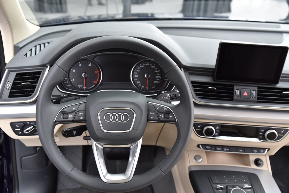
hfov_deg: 54.4
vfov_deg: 37.9
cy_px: 96
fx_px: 281
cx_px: 144
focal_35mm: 35
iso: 800
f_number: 5
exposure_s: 1/50
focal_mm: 35
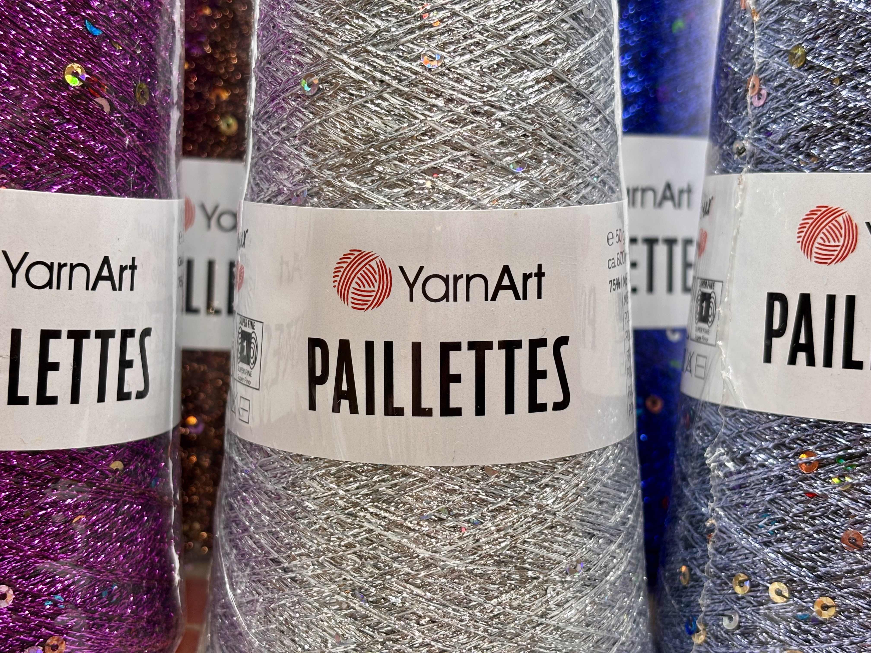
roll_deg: -2.6
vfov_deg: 28.0
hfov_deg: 36.8
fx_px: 1308
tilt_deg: -6.0
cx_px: 436
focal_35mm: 52
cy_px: 326
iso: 50
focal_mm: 5.96
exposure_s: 1/121
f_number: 1.6
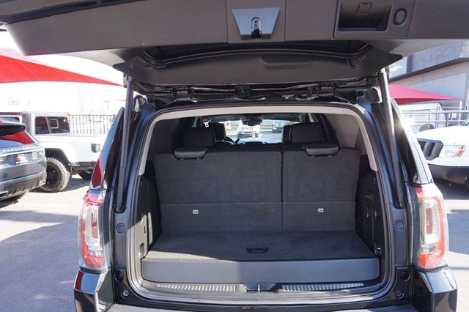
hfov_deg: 73.8
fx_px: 312
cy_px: 156
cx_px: 234
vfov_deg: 53.1
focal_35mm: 24
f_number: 4.5
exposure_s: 1/60
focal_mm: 16
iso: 100
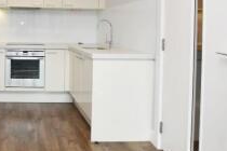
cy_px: 32
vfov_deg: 37.6
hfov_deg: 49.7
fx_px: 214
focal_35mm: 34
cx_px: 23
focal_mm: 10
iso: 800
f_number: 4.5
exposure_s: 1/160
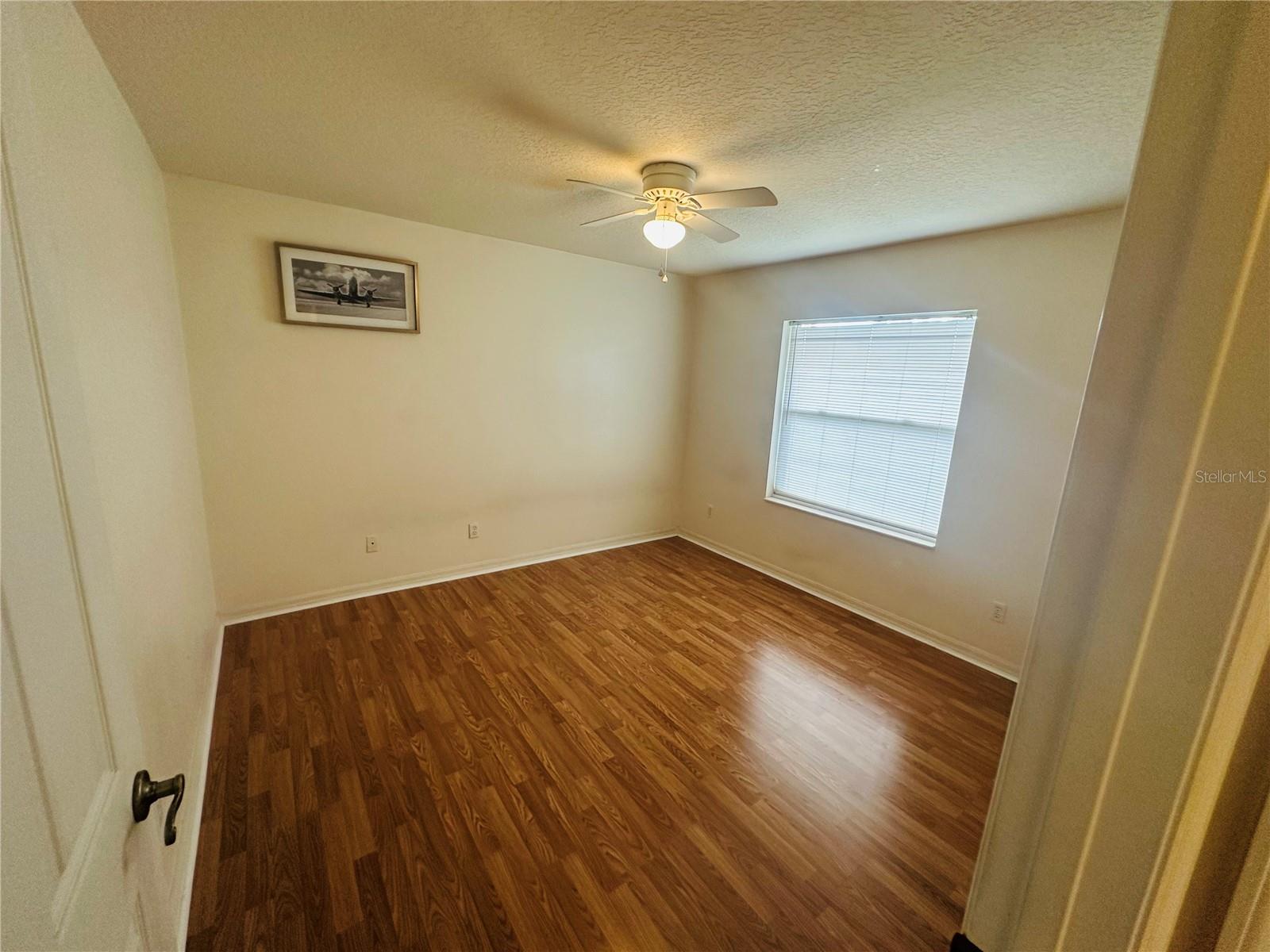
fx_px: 514
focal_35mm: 14
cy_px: 476
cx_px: 635
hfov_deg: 102.1
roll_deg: -3.2
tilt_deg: -10.9
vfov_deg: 85.7
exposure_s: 1/60
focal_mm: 2.22
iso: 200
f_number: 2.2
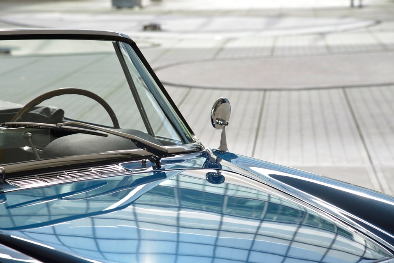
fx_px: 1314
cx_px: 197
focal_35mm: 120
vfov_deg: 11.4
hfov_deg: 17.1
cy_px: 132
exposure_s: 1/60
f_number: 7.1
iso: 250
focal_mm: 120
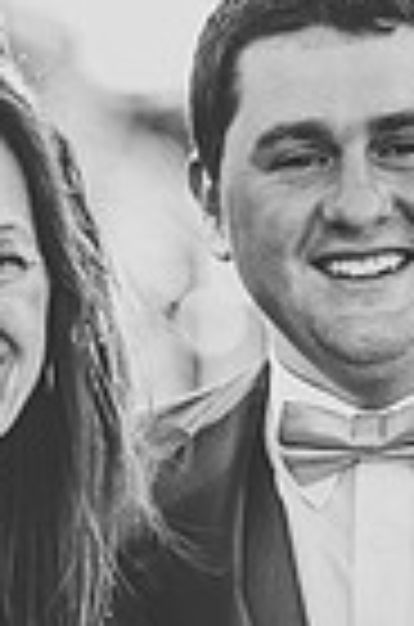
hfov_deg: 2.8
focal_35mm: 487
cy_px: 635
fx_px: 8442
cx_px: 112
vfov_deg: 4.2
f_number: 2.8
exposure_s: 1/800
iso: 800
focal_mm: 150
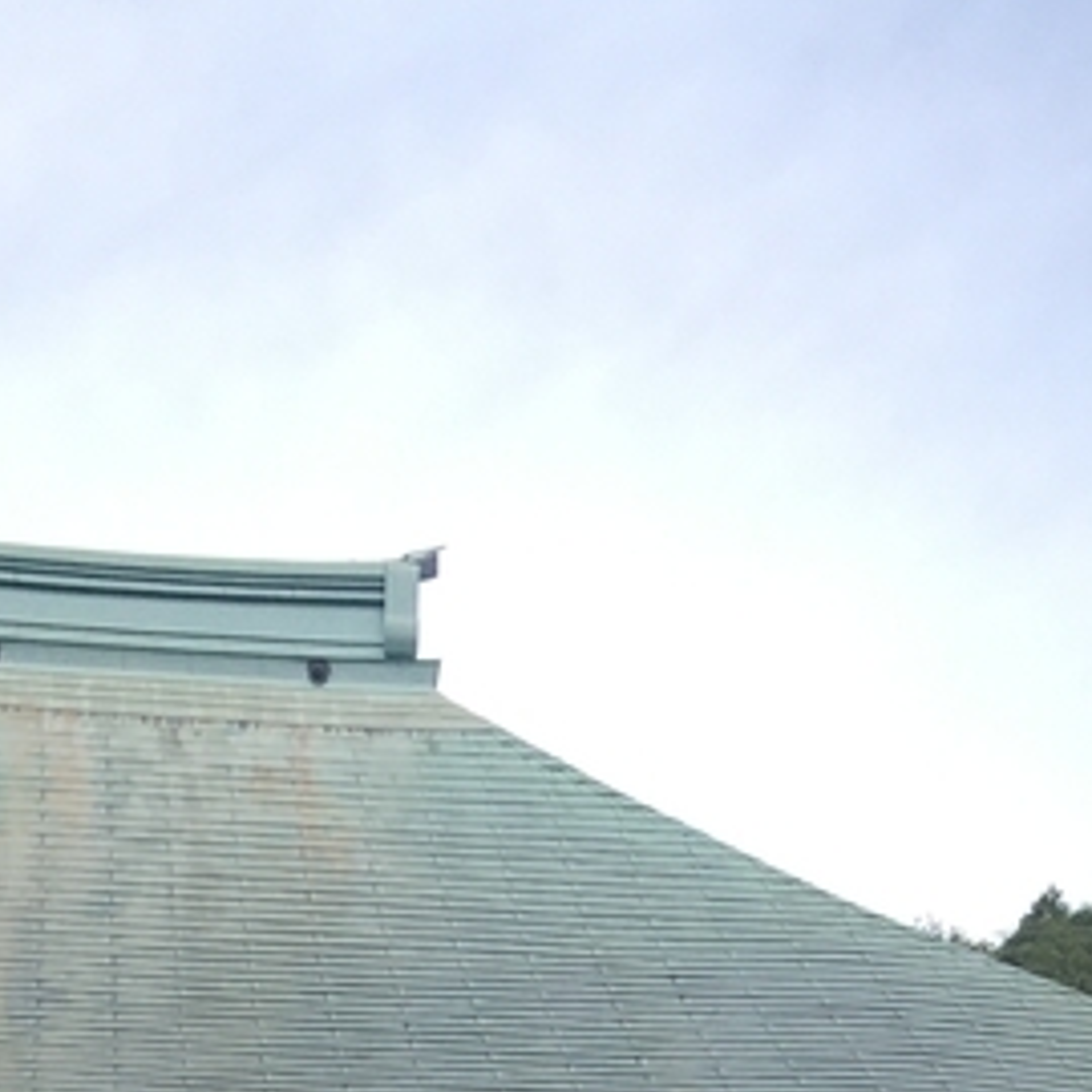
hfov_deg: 15.2
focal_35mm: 114
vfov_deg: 12.7
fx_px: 4069
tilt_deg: -1.4
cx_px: 801
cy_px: 2398
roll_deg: -0.4
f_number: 2.2
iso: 25
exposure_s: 1/1166
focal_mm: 4.15
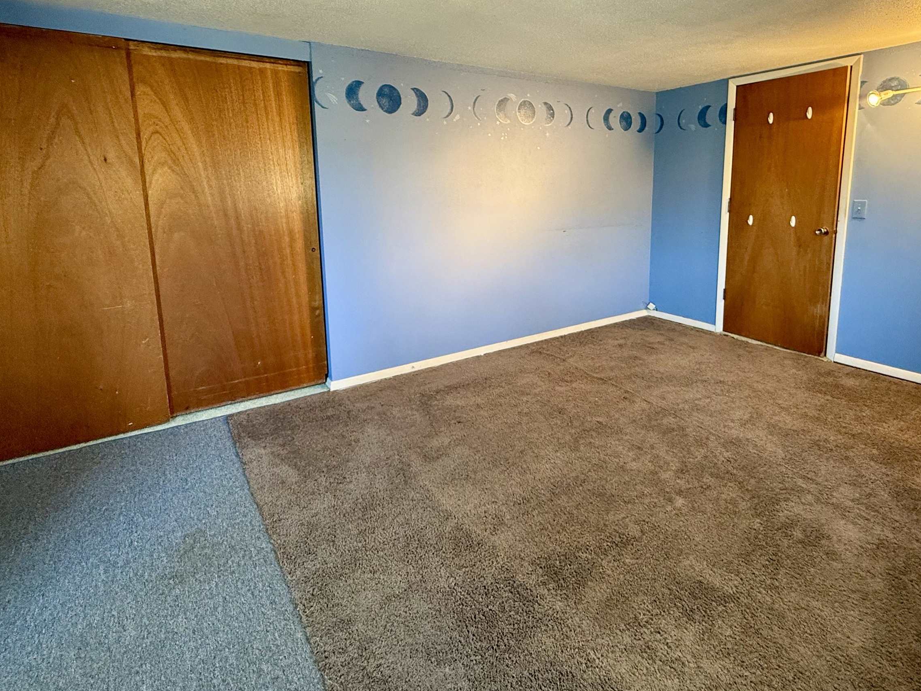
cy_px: 259
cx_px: 506
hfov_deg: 84.4
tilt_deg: -8.0
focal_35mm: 19
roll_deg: +0.5
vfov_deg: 67.6
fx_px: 506
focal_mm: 2.22
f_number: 2.2
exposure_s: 1/60
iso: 500
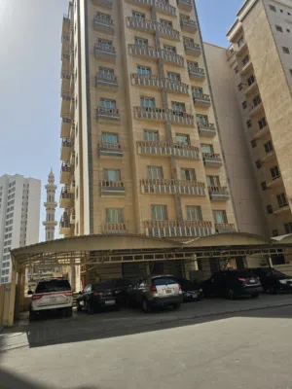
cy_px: 194
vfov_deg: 73.9
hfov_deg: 58.9
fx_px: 259
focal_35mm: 23
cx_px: 146
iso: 16
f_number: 1.7
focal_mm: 6.3
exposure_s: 1/1361
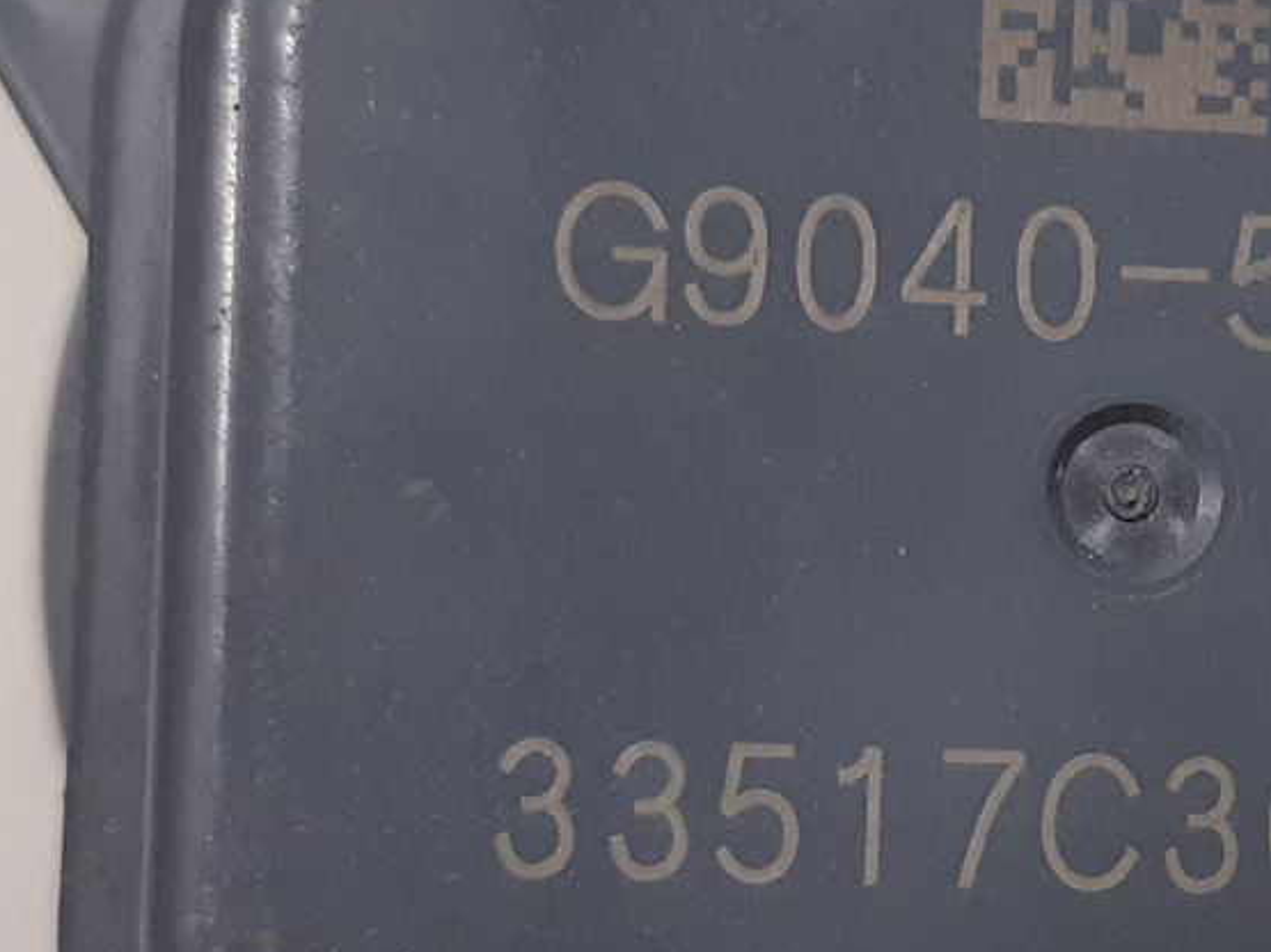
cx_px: 1056
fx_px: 3524
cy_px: 558
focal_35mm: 96
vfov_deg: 15.4
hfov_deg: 20.2
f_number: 1.7
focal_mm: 3.93
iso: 160
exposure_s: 1/50
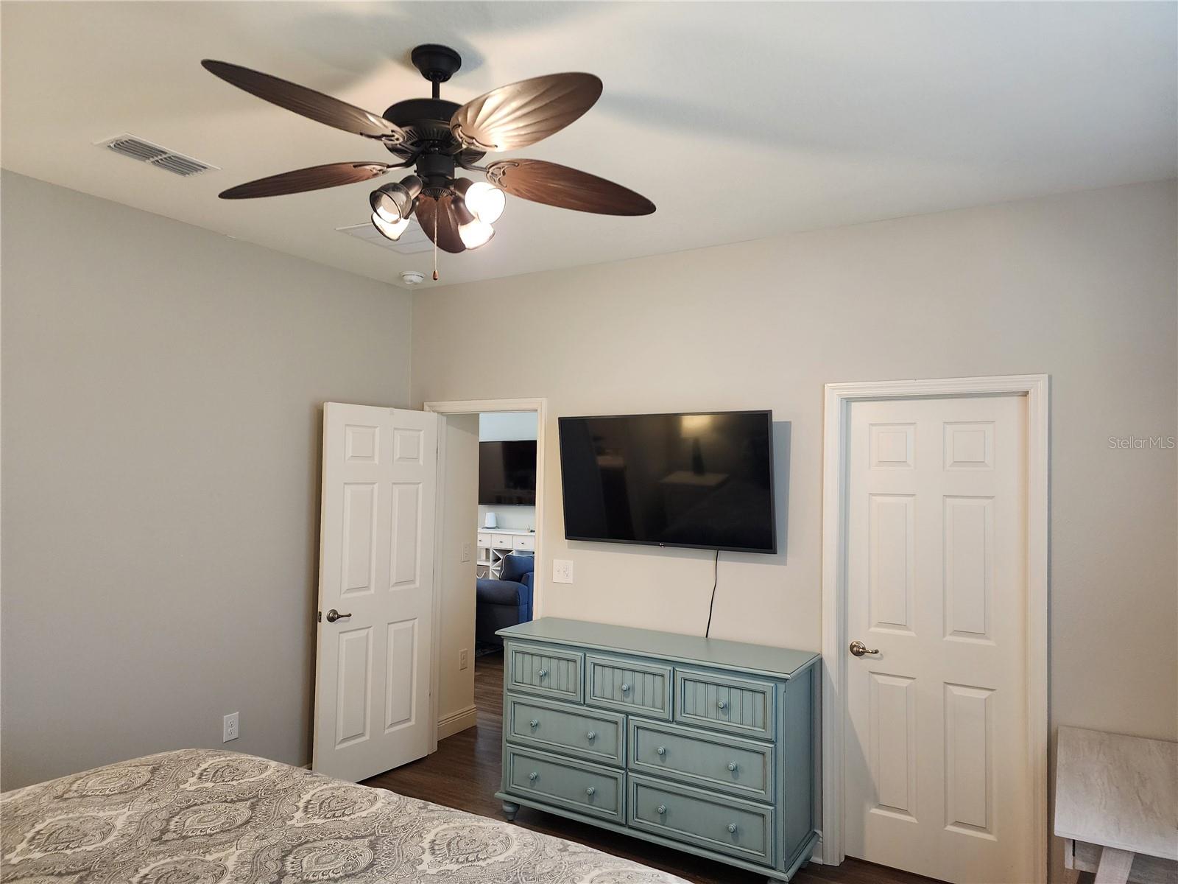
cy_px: 442
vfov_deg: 58.9
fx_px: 783
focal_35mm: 23
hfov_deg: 73.9
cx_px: 589
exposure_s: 1/120
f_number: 1.8
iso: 500
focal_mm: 6.4
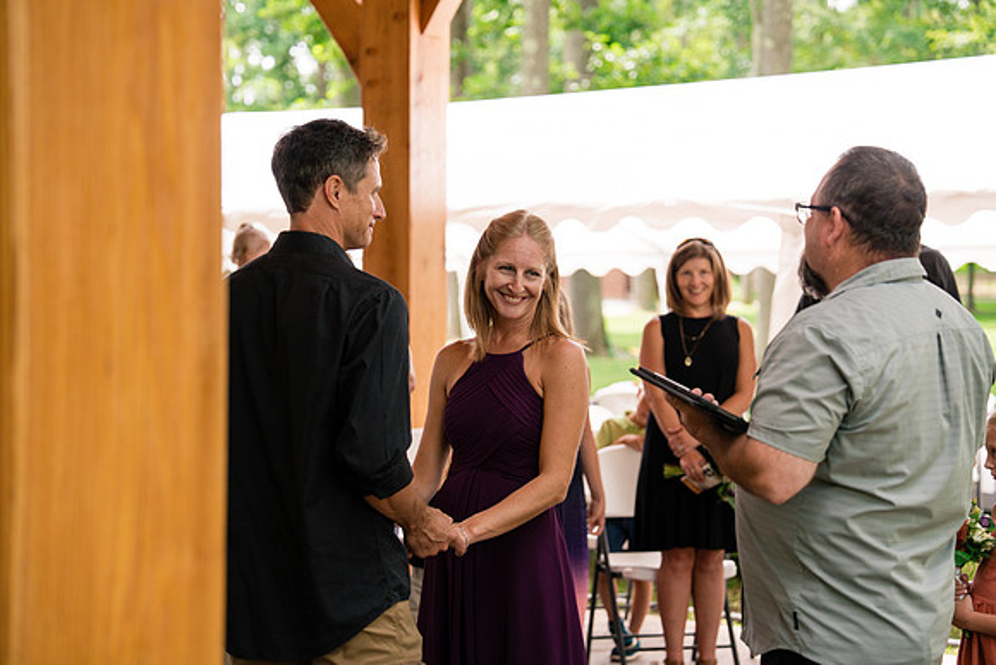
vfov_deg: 19.5
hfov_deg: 28.8
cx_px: 498
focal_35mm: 70
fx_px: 1937
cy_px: 332
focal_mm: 70
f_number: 2.8
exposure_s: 1/400
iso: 160
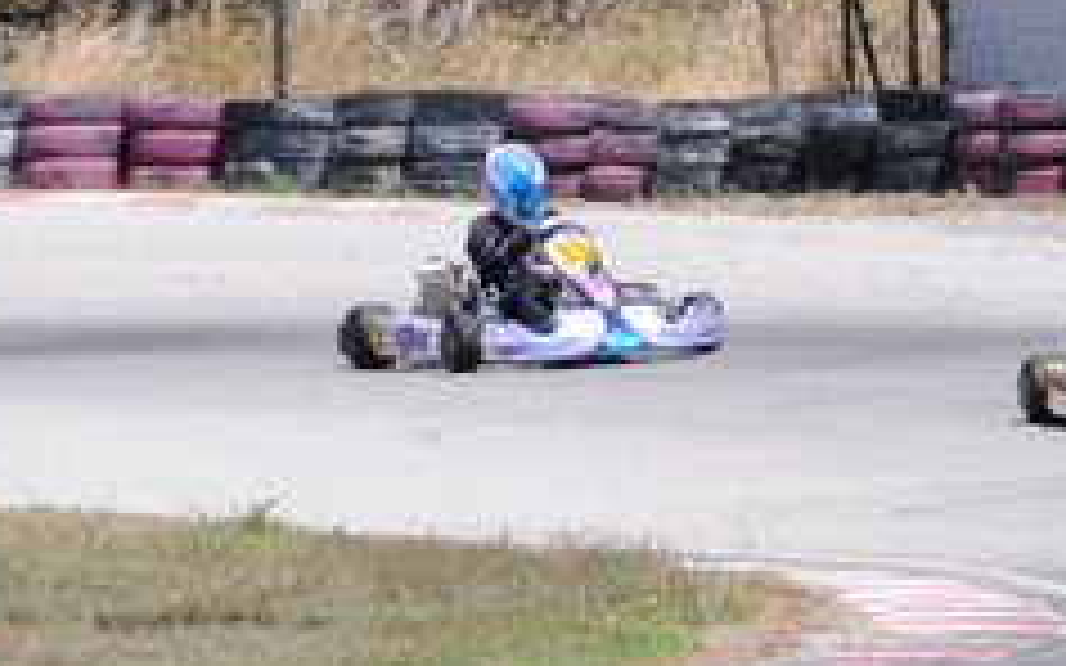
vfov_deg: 1.0
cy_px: 279
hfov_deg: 1.6
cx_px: 1448
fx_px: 38398
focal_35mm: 1322
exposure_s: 1/2000
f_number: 5.6
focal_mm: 200
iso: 400
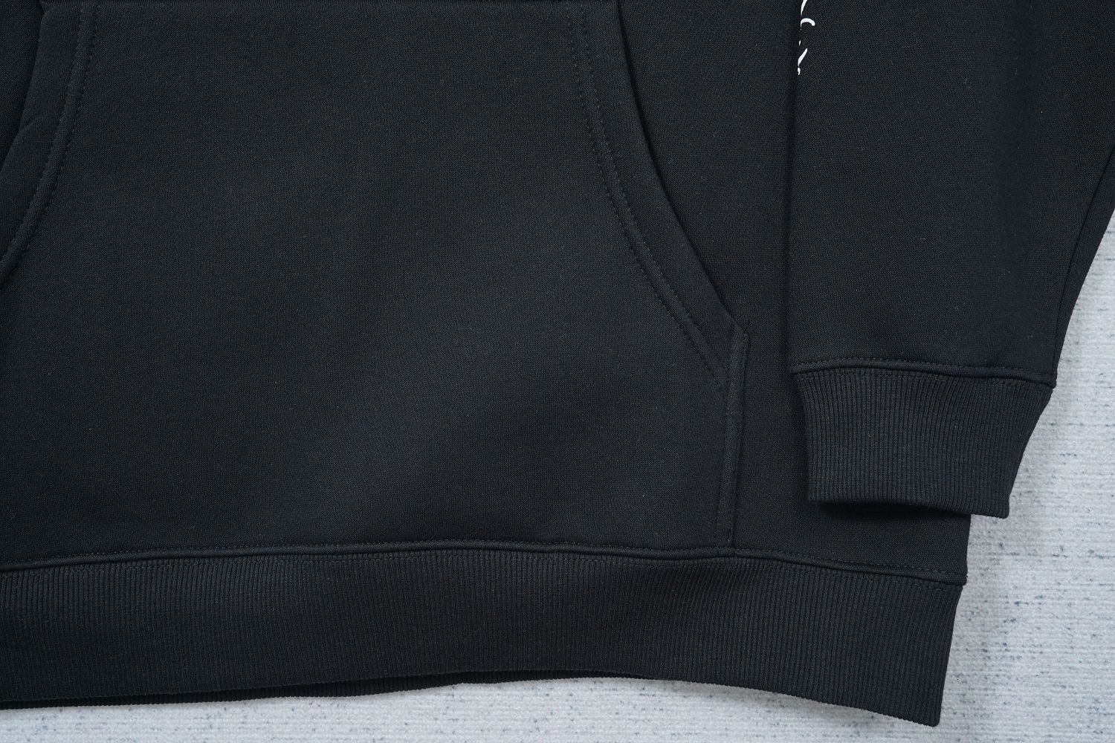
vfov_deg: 37.9
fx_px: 1084
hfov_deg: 54.4
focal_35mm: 35
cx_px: 558
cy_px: 372
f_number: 10
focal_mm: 35
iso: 1600
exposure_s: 1/100
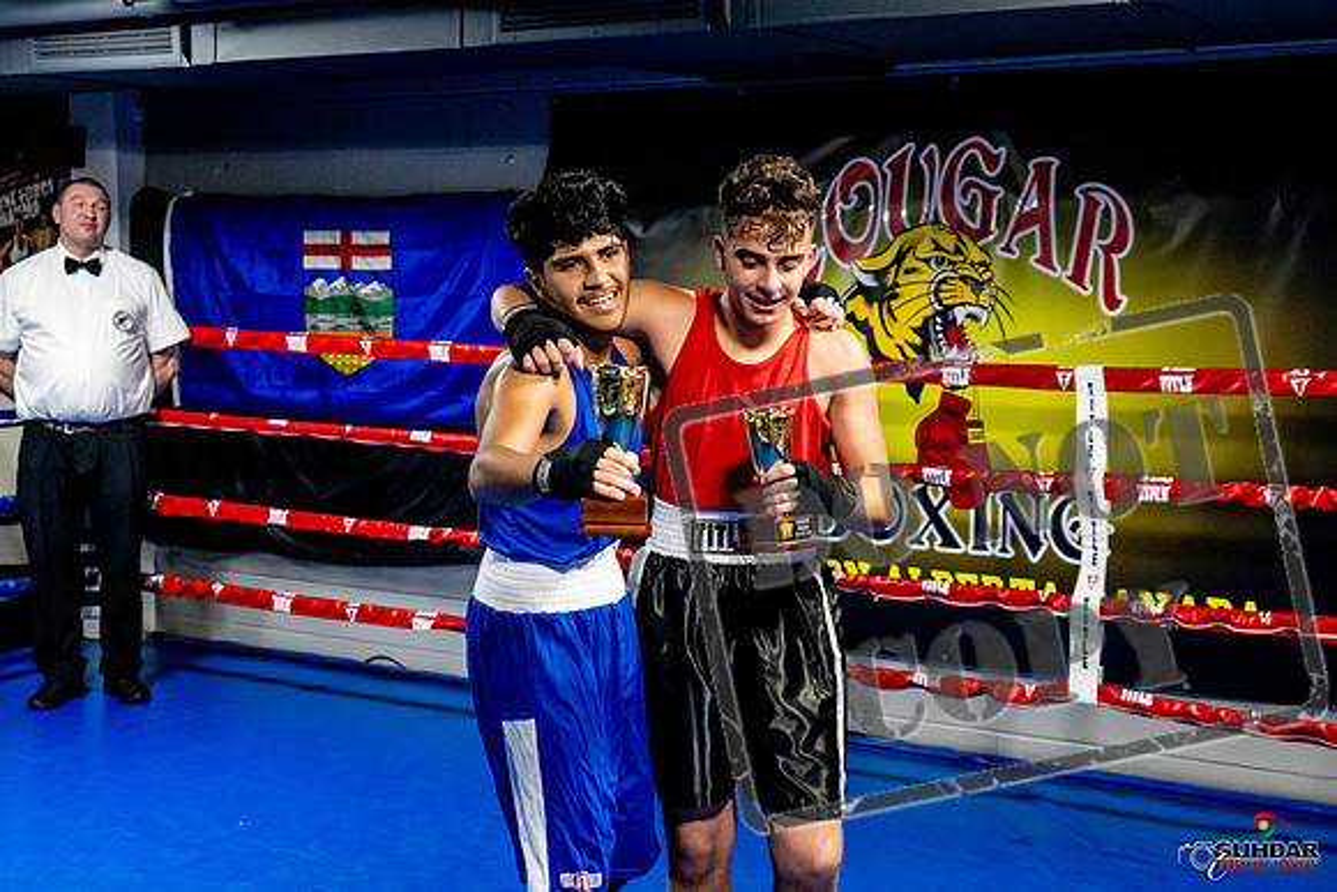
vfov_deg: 26.0
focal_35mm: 52
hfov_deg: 38.2
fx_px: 1932
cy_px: 446
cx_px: 668
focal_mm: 35
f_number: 2.8
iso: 5000
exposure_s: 1/800
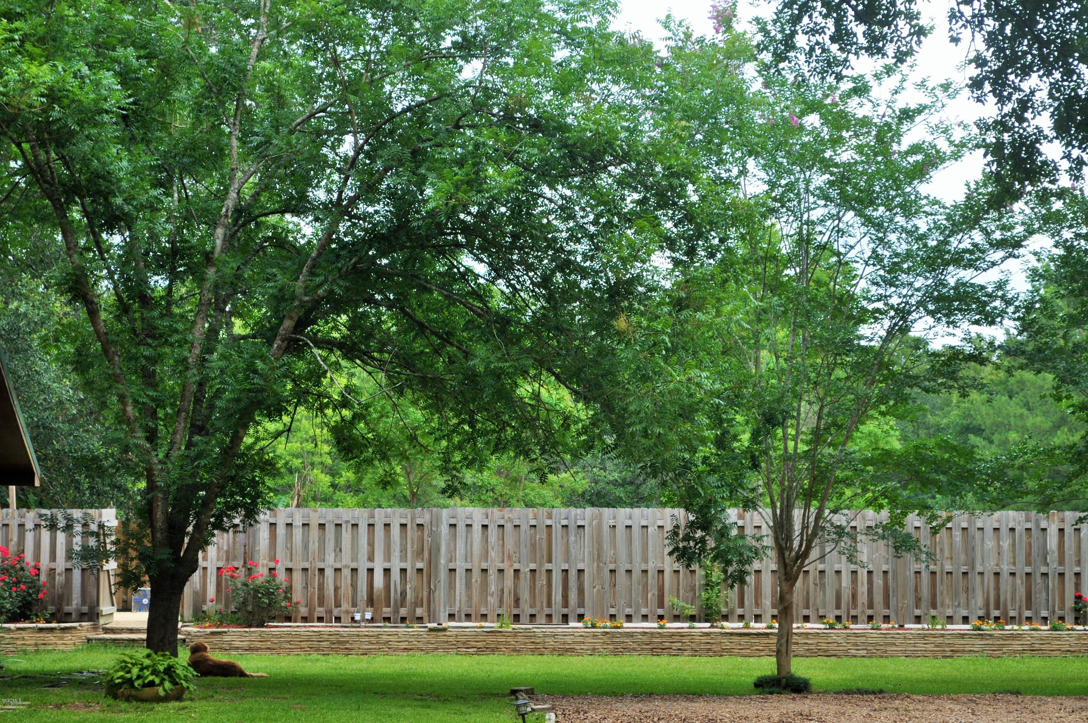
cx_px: 544
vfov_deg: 16.5
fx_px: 2490
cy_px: 362
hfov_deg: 24.6
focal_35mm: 82
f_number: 6.3
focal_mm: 55
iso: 200
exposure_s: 1/200
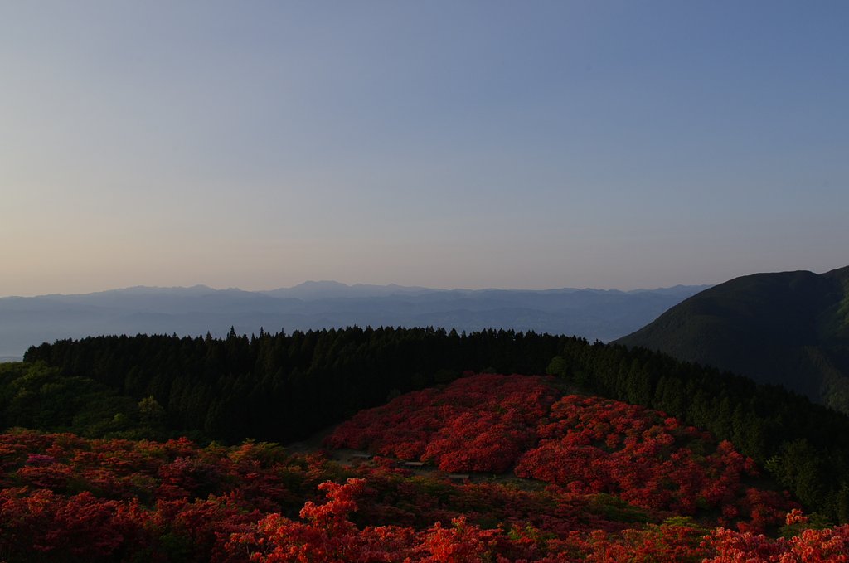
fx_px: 706
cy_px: 282
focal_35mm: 30
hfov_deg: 62.0
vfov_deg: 43.5
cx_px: 424
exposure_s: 1/125
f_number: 11
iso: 200
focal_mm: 20
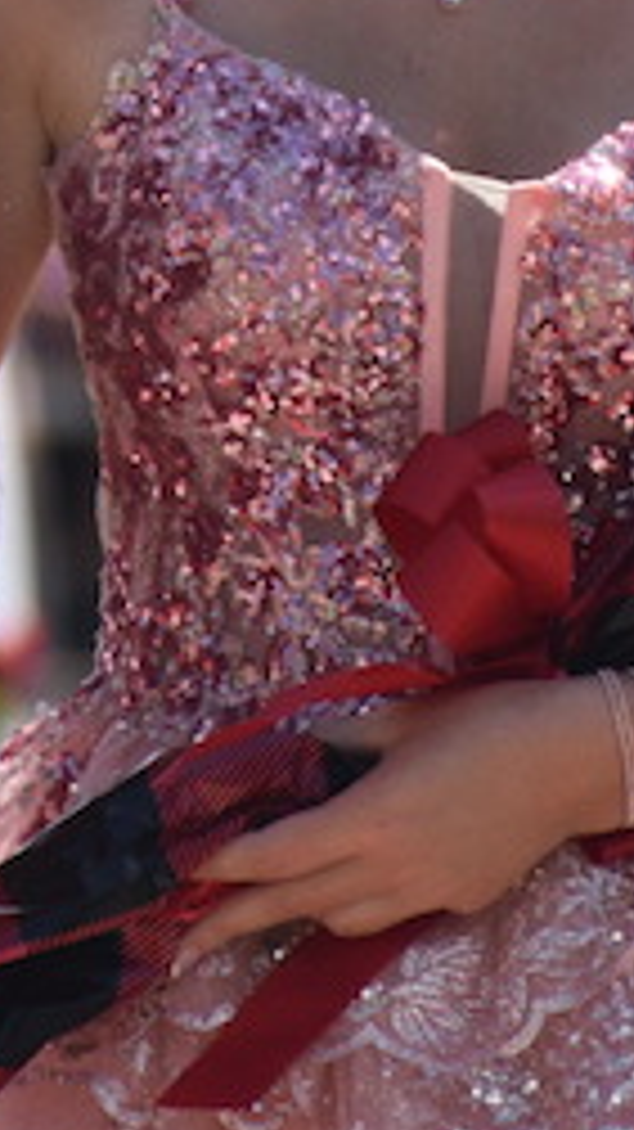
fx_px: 56124
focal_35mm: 1876
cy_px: -295
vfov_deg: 1.2
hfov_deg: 0.6
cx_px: -49
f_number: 6.3
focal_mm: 300
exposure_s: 1/1250
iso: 400
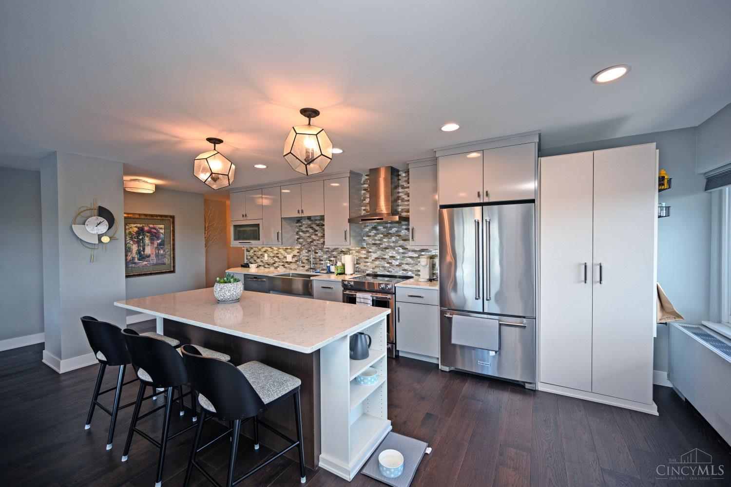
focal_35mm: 14
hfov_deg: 104.3
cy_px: 244
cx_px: 366
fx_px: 284
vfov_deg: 81.2
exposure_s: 1/60
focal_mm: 14
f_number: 4
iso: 250
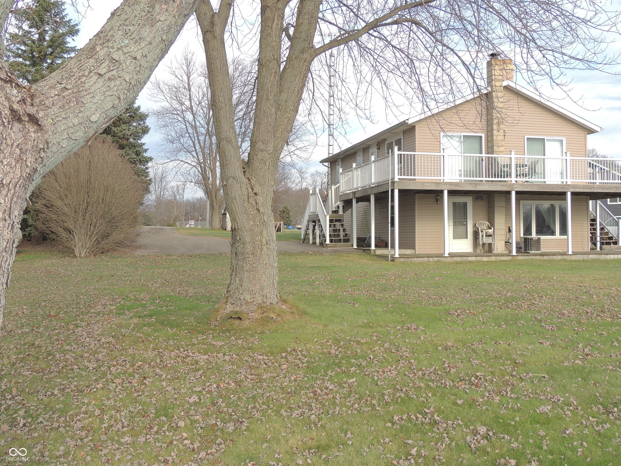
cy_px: 233
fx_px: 628
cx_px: 310
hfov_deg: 52.6
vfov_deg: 40.7
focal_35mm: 35
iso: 100
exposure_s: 1/400
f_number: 3.3
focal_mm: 6.2
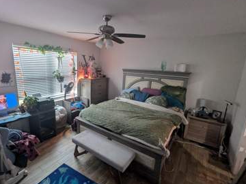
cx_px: 107
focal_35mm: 16
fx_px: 114
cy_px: 91
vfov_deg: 78.1
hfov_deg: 93.9
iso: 104
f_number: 1.7
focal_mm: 2.02
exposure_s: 1/24
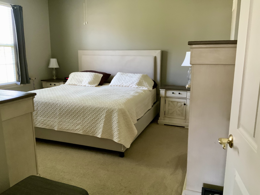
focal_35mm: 29
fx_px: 218
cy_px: 98
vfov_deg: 48.2
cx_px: 130
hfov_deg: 61.7
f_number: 1.8
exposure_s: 1/40
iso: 250
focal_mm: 3
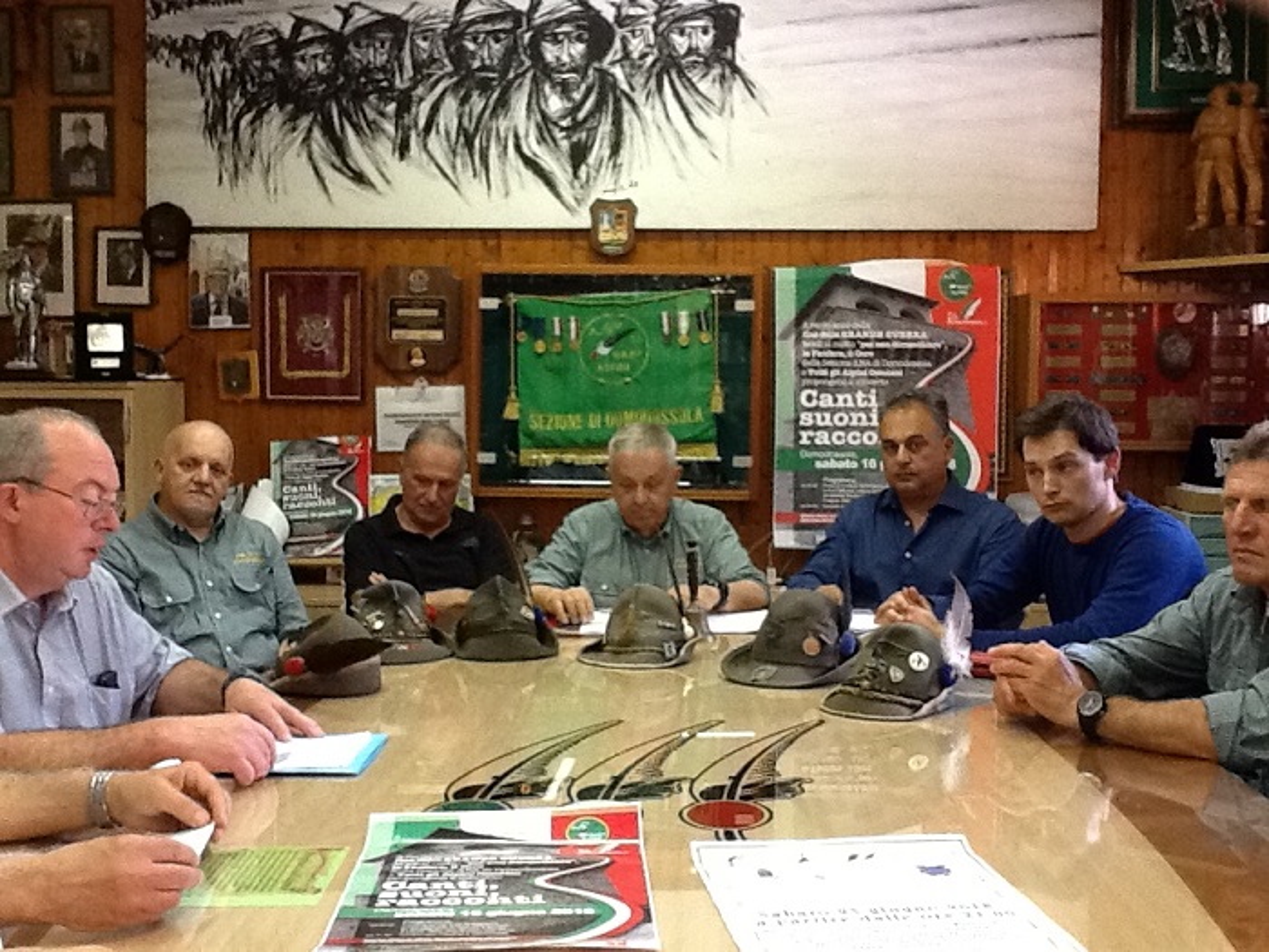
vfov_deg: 32.9
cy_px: 476
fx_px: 1613
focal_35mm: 44
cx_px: 634
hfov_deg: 42.9
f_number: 2.4
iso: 250
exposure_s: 1/30
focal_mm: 2.03
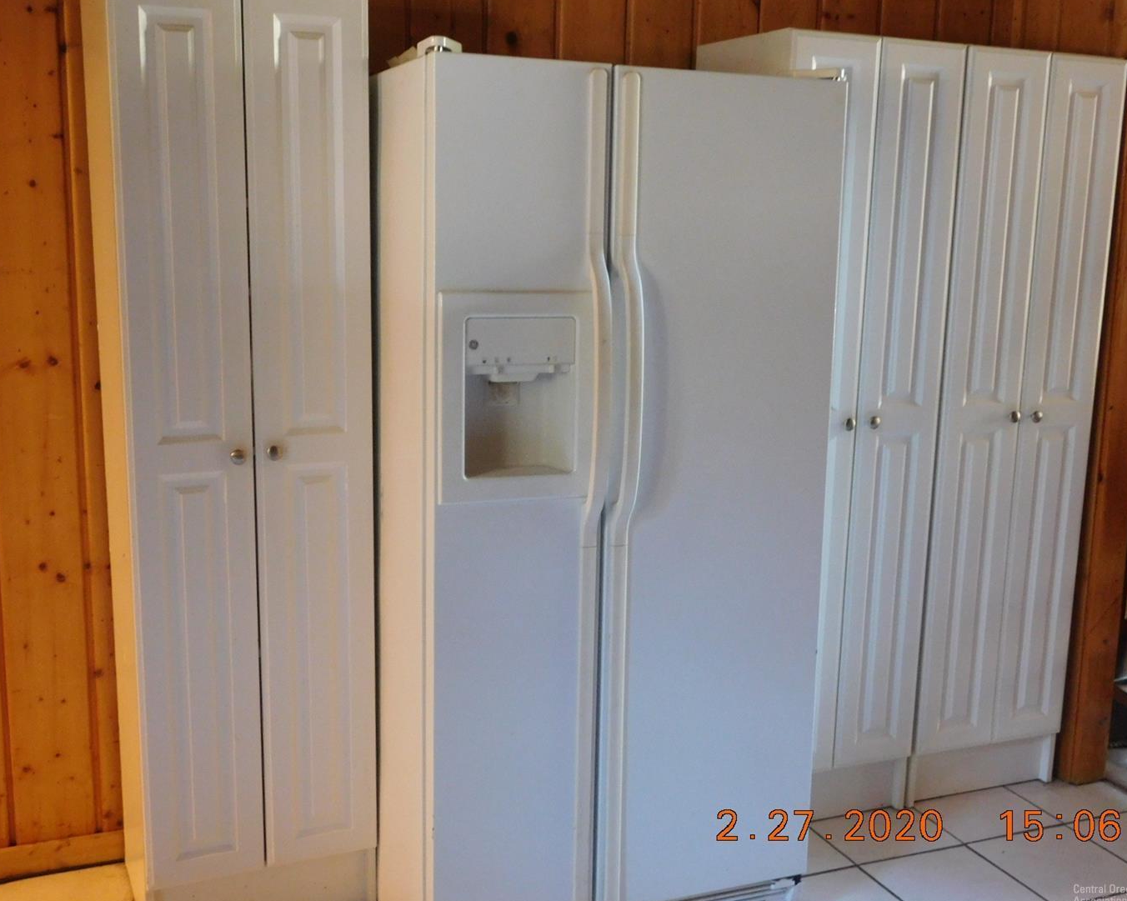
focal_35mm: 39
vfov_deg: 38.2
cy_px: 456
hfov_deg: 46.8
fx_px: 1301
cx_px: 574
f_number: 3.5
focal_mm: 6.3
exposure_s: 1/8
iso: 450
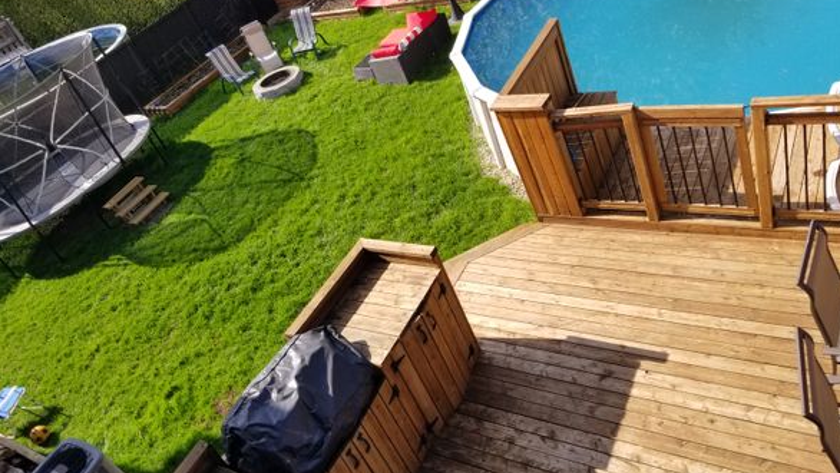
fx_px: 646
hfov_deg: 66.0
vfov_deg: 40.0
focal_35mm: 29
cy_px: 186
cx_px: 429
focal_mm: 4.25
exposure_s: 1/1100
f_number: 1.7
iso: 50
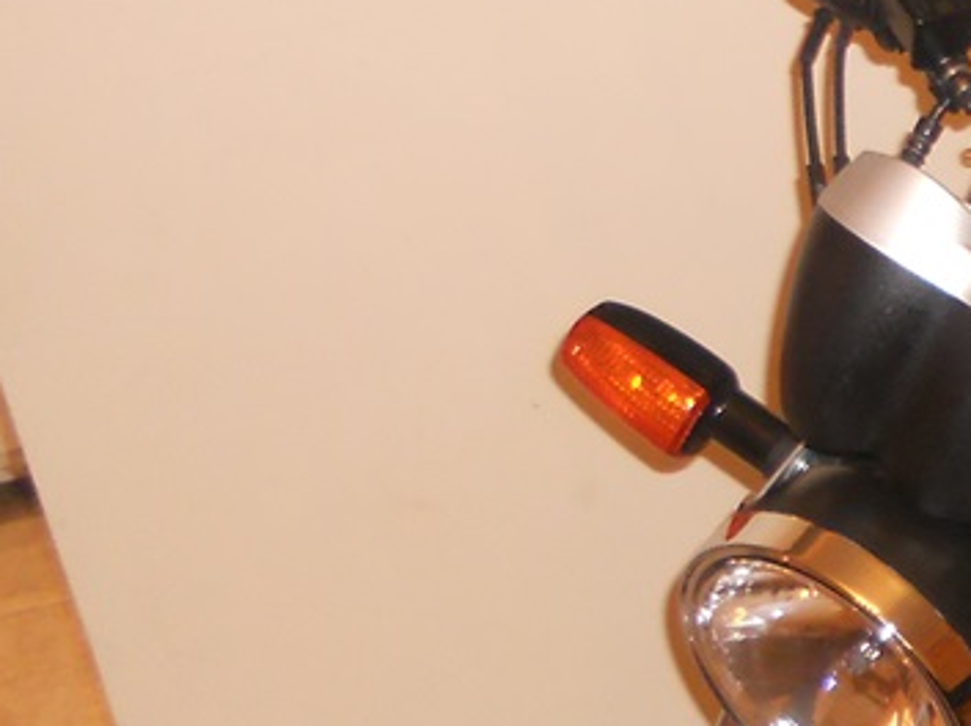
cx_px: 1606
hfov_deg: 17.3
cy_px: 624
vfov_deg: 14.9
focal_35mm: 98
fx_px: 2746
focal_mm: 4.9
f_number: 3.2
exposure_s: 1/25
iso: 200
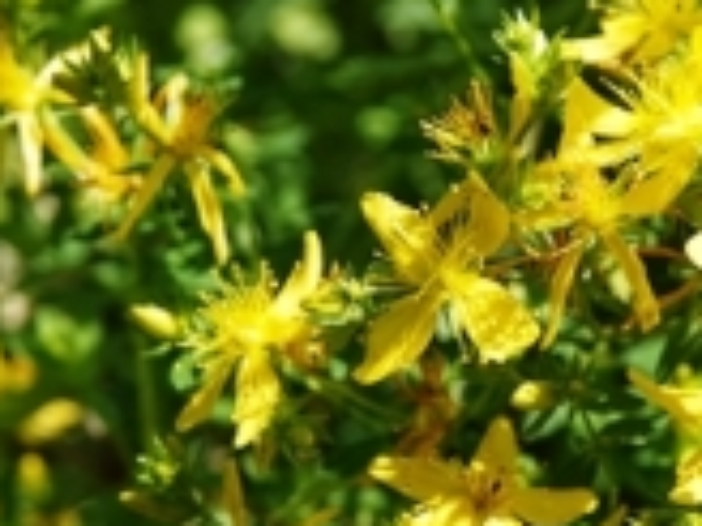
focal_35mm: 80
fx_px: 1622
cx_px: 644
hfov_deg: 23.7
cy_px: 252
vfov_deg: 18.4
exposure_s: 1/1250
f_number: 2.8
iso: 100
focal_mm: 11.26
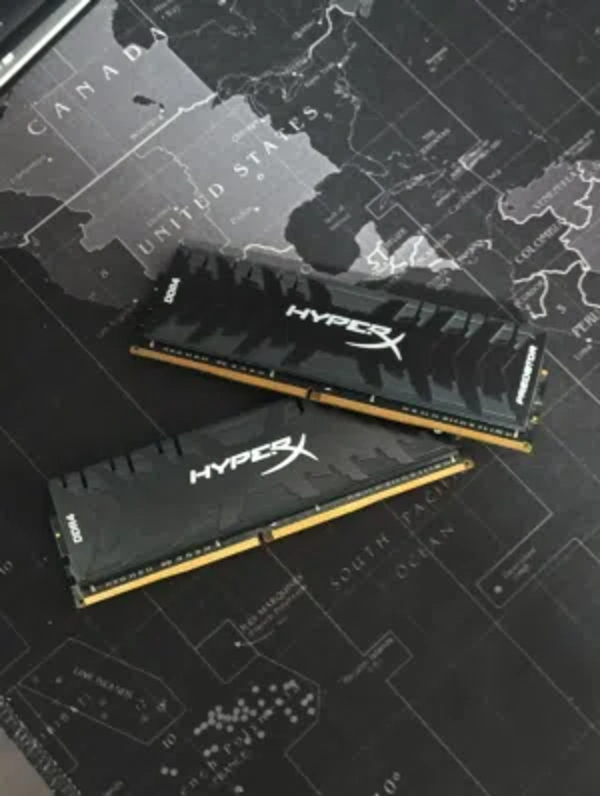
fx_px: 1290
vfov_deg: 34.3
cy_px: 398
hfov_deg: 26.2
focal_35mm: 56
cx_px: 300
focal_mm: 4.22
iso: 1642
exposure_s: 1/20
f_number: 1.8
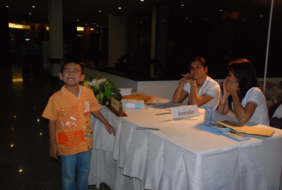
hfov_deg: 57.1
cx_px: 141
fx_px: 259
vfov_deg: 40.1
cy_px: 95
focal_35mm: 33
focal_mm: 22
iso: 1000
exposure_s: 1/60
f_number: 5
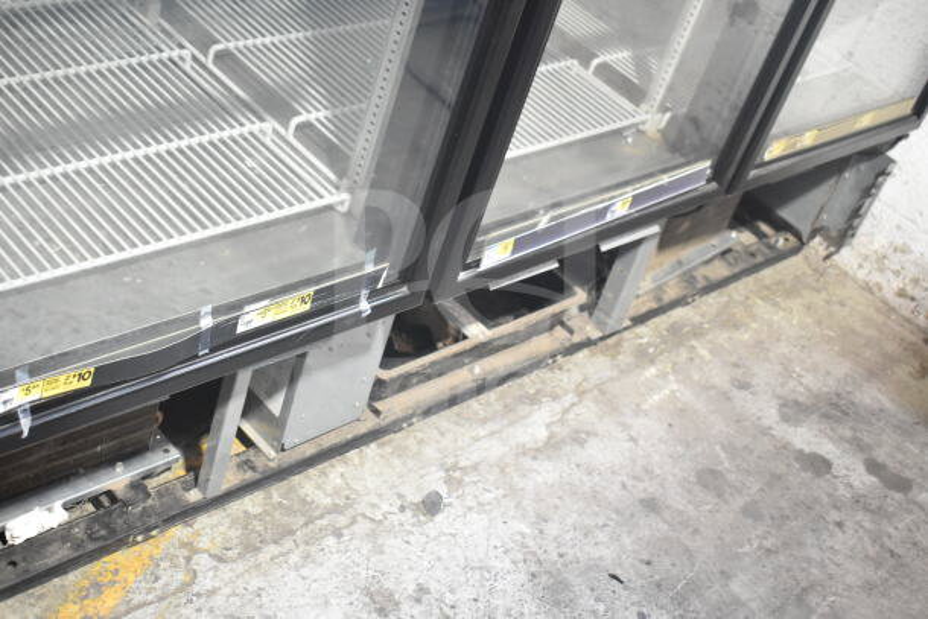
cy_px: 310
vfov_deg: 26.5
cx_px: 464
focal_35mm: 51
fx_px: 1315
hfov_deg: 38.9
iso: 2000
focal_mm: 34
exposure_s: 1/50
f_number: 4.5
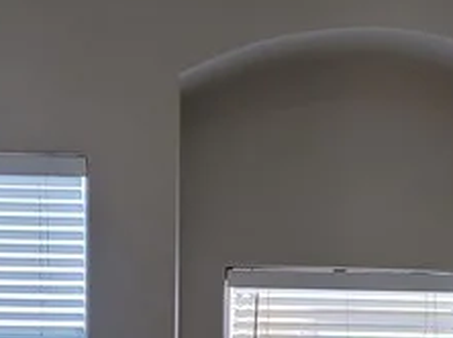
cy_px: 619
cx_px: 255
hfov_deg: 16.4
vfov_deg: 11.4
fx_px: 1569
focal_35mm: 120
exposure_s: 1/120
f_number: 1.8
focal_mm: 5.4
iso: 50
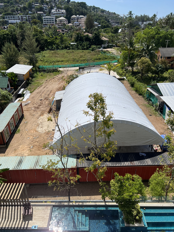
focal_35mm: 26
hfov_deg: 53.1
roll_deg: +0.2
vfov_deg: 67.3
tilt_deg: -27.8
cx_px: 87
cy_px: 116
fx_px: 174
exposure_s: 1/8696
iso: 50
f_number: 1.5
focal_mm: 5.7
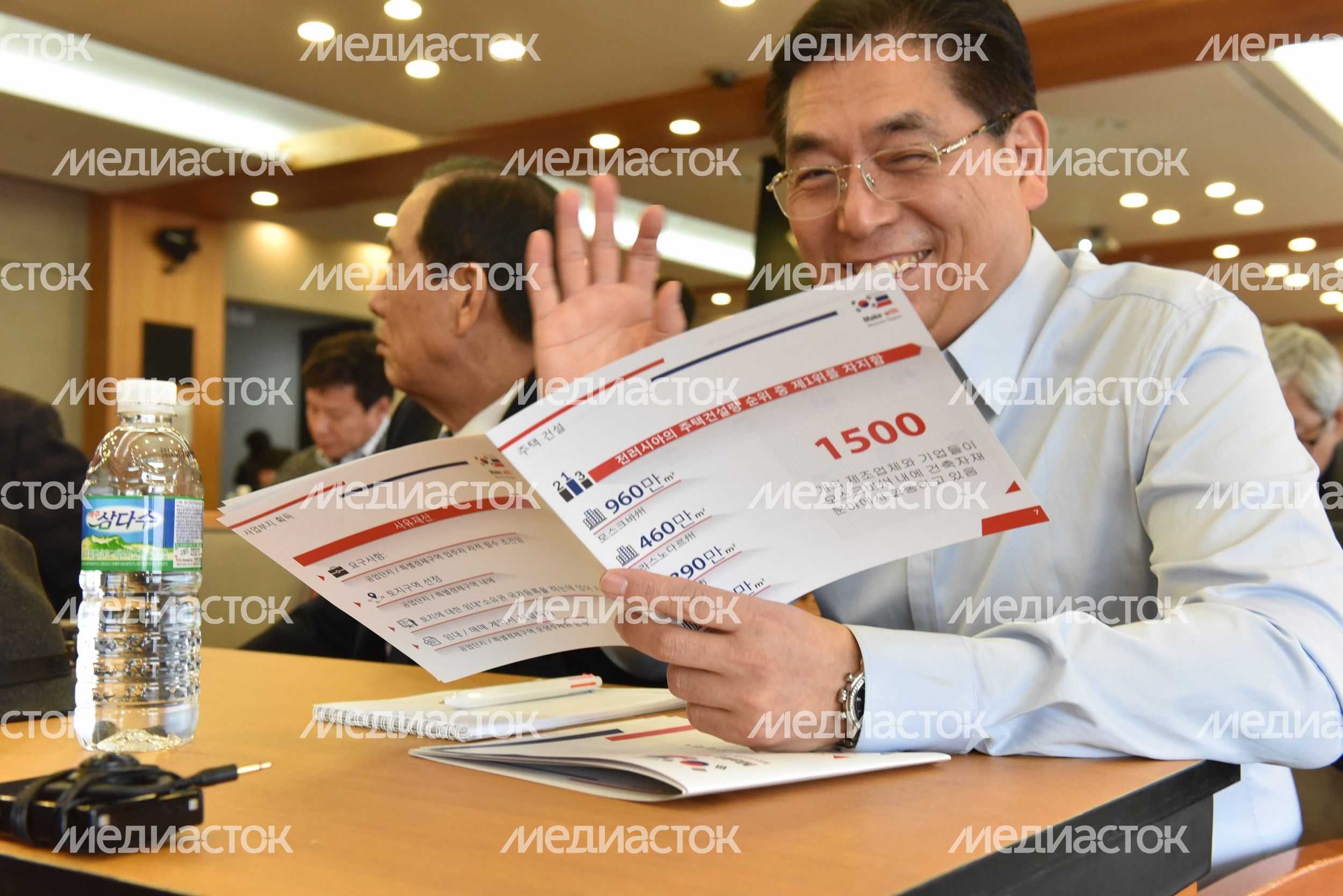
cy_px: 448
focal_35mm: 40
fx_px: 1492
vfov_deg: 33.4
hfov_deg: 48.4
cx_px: 672
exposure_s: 1/160
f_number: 6.3
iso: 3200
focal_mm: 40
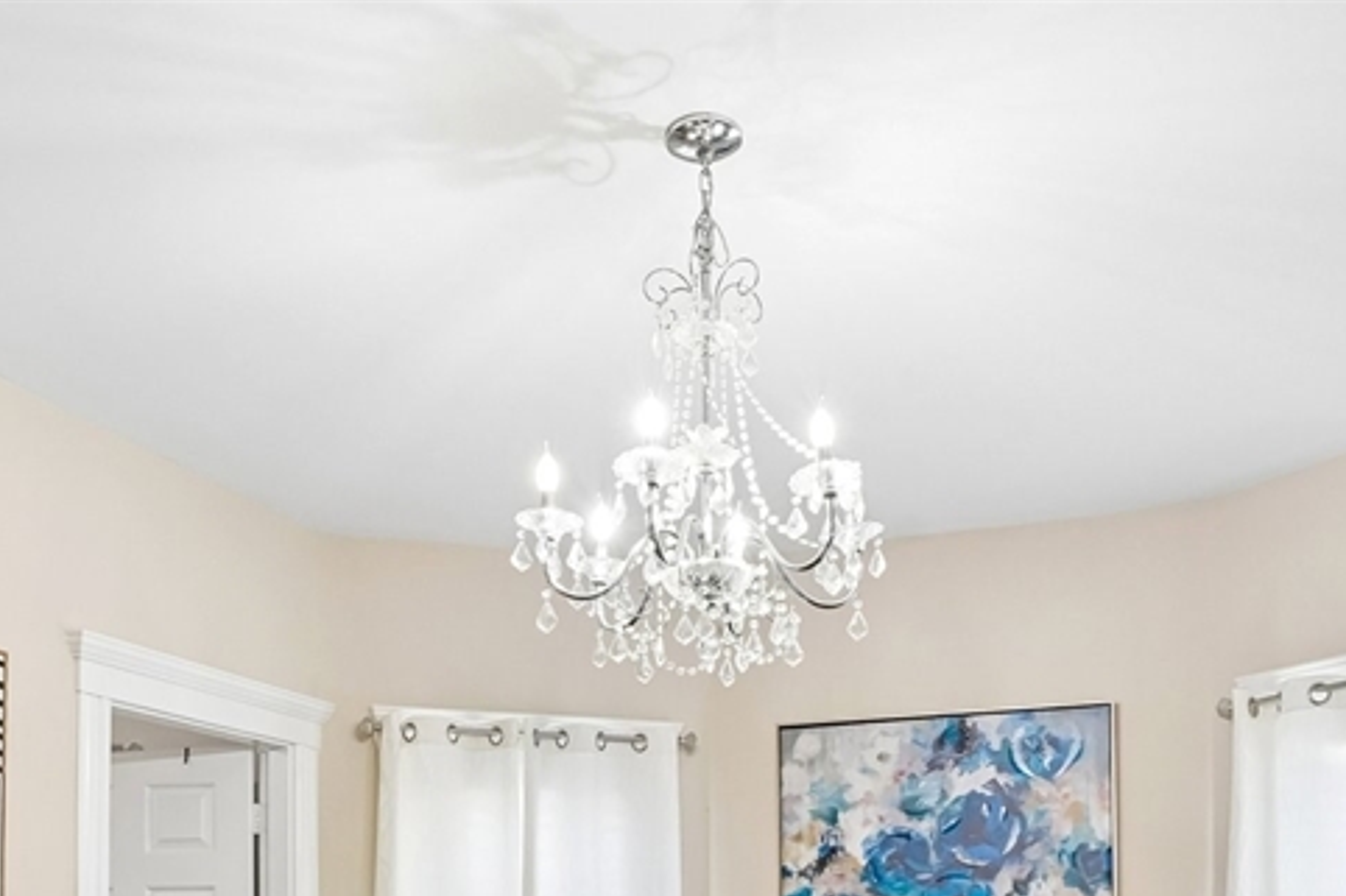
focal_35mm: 34
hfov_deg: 55.8
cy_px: 950
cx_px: 667
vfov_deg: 34.4
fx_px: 1271
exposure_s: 1/30
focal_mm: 16
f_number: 8
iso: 1000
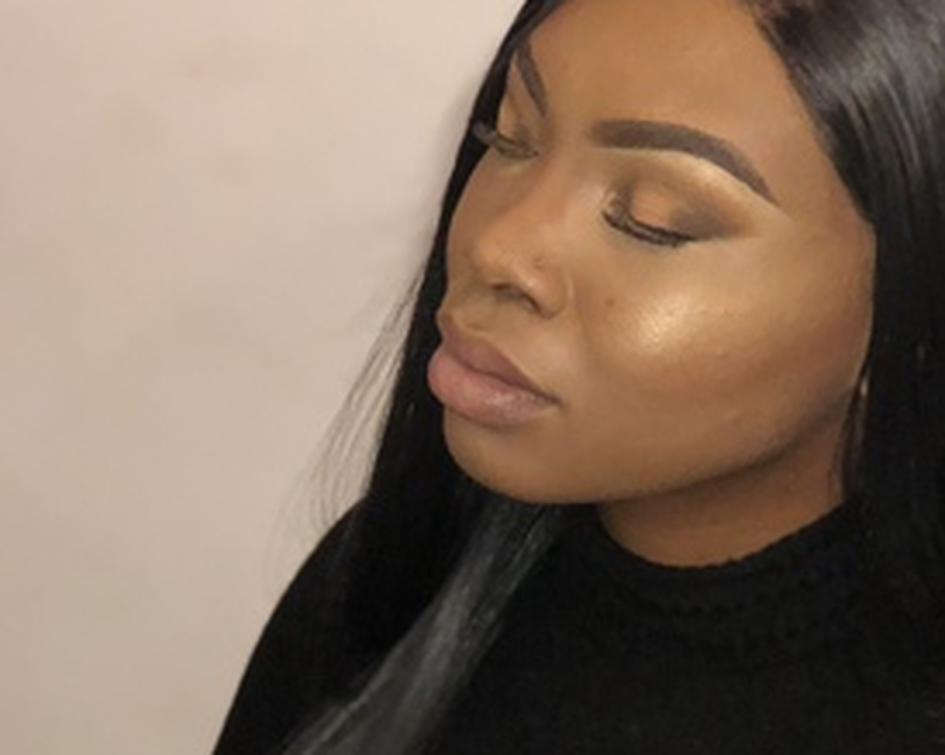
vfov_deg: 12.5
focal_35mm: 122
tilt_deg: -26.7
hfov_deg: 15.7
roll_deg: -9.0
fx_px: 3411
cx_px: 748
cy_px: 672
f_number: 2.8
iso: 320
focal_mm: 6.6
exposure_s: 1/50
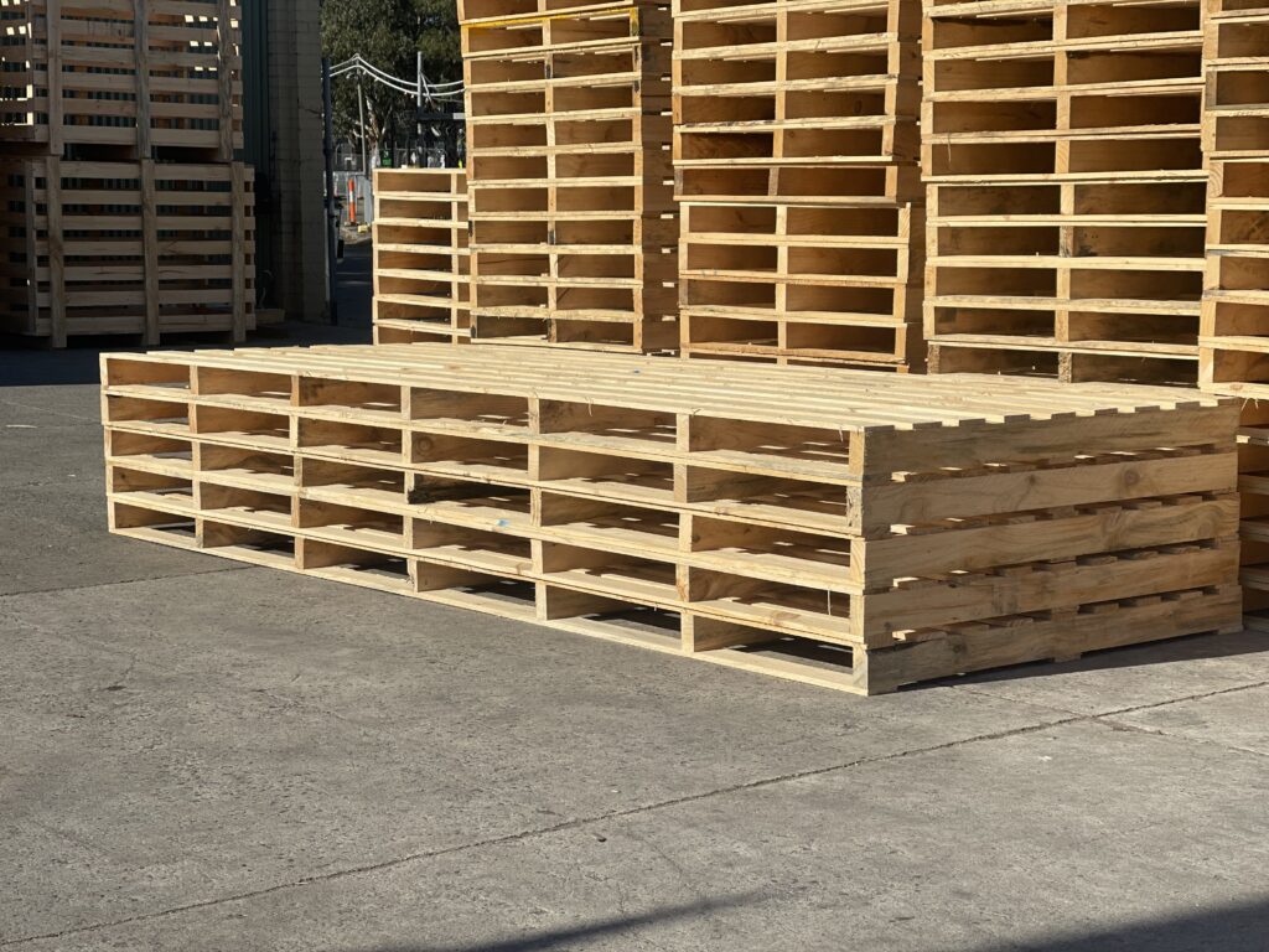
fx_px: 2346
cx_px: 634
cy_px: 476
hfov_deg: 30.3
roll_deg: -0.2
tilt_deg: -7.5
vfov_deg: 22.9
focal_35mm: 64
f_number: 2.2
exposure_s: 1/1647
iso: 20
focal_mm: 7.5
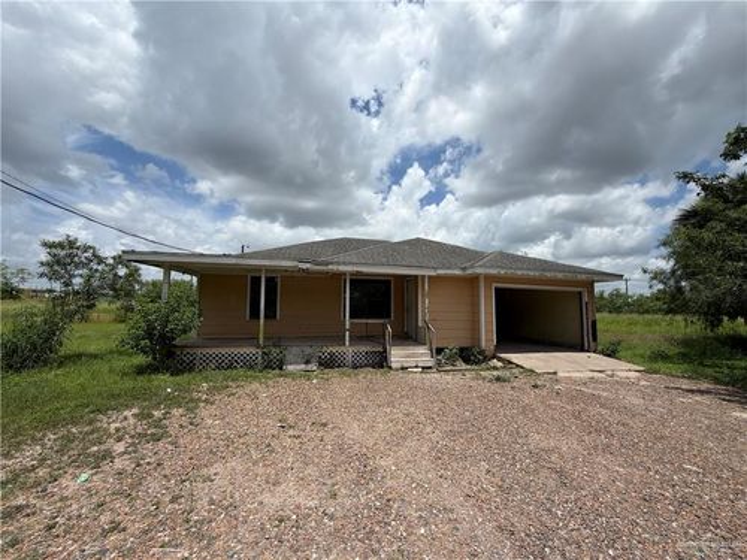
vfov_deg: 85.7
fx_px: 302
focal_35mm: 14
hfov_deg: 102.1
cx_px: 374
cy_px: 280
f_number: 2.2
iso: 20
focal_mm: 2.22
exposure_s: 1/1848
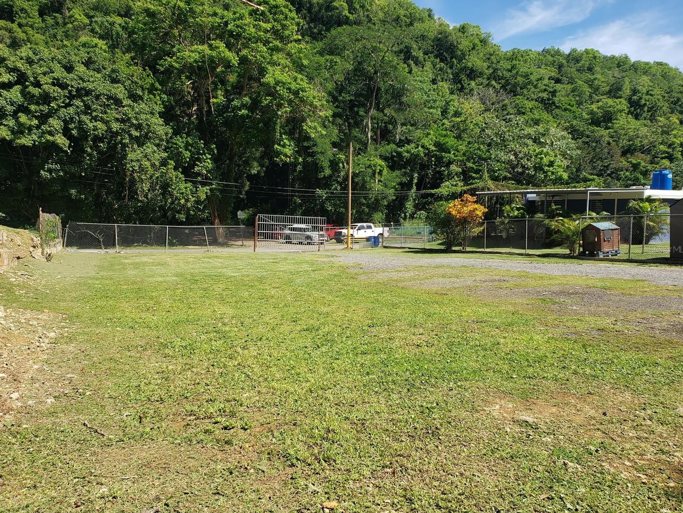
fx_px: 533
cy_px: 249
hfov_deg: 65.3
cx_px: 336
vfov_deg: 51.4
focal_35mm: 27
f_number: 2.4
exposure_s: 1/1019
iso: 50
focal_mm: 4.3
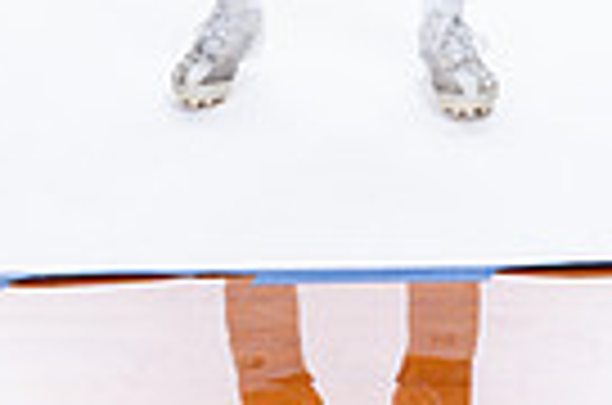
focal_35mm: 146
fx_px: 2476
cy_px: -486
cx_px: 288
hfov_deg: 14.1
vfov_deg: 8.7
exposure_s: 1/250
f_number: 5.6
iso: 400
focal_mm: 44
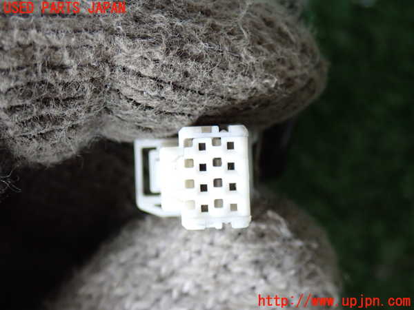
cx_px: 207
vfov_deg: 19.1
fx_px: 921
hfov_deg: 25.3
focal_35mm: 77
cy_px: 155
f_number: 4.1
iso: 800
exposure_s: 1/80
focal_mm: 13.65
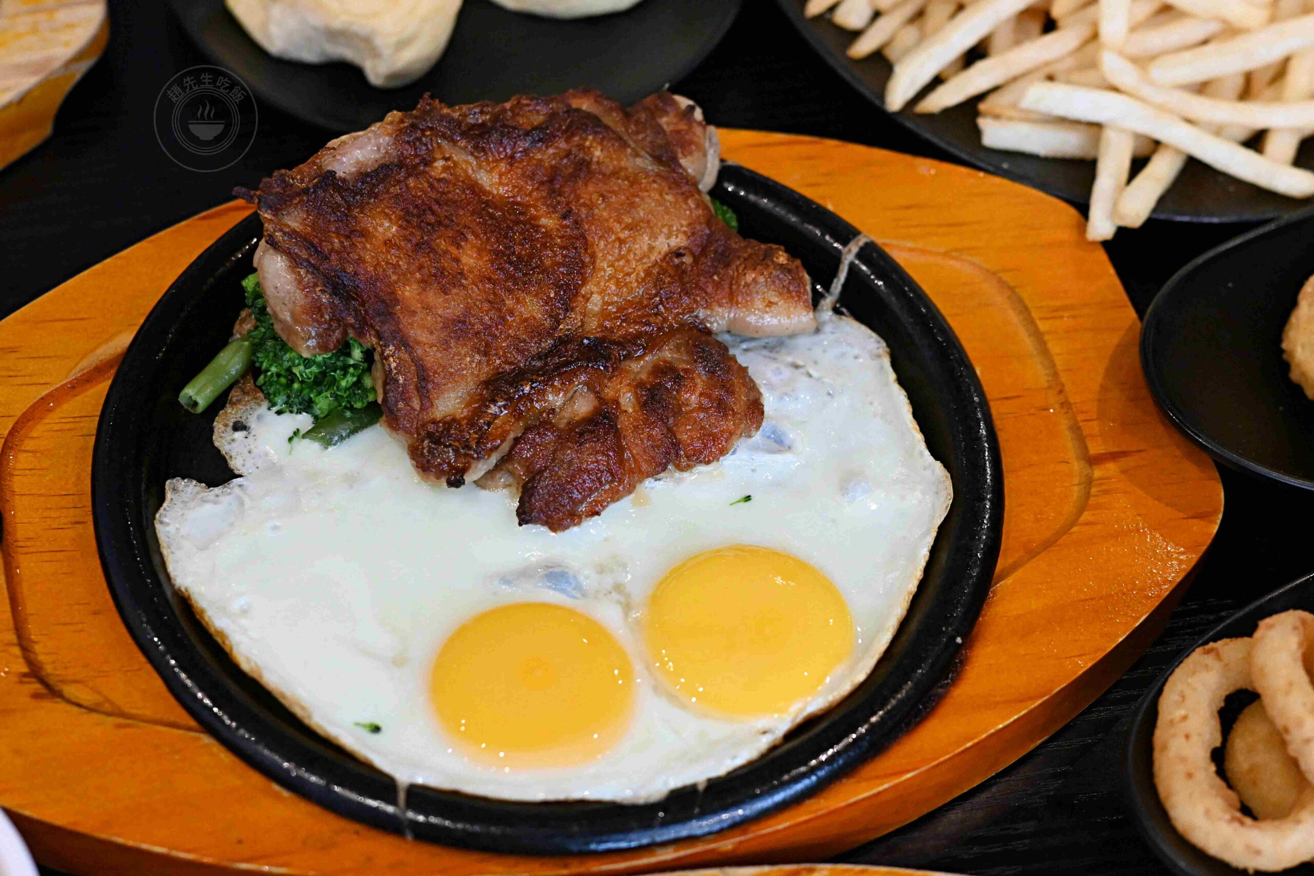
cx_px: 657
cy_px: 438
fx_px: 2737
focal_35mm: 75
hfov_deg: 27.0
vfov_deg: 18.2
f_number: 3.2
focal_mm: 50
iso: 3200
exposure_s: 1/200
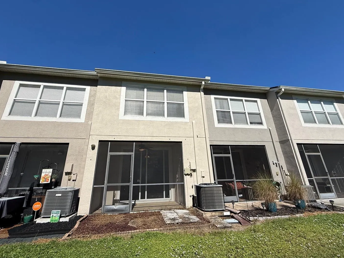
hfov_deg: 94.5
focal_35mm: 16
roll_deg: +1.2
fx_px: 159
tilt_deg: +21.8
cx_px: 168
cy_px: 116
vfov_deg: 77.9
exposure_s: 1/4762
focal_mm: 2.22
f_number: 2.2
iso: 50
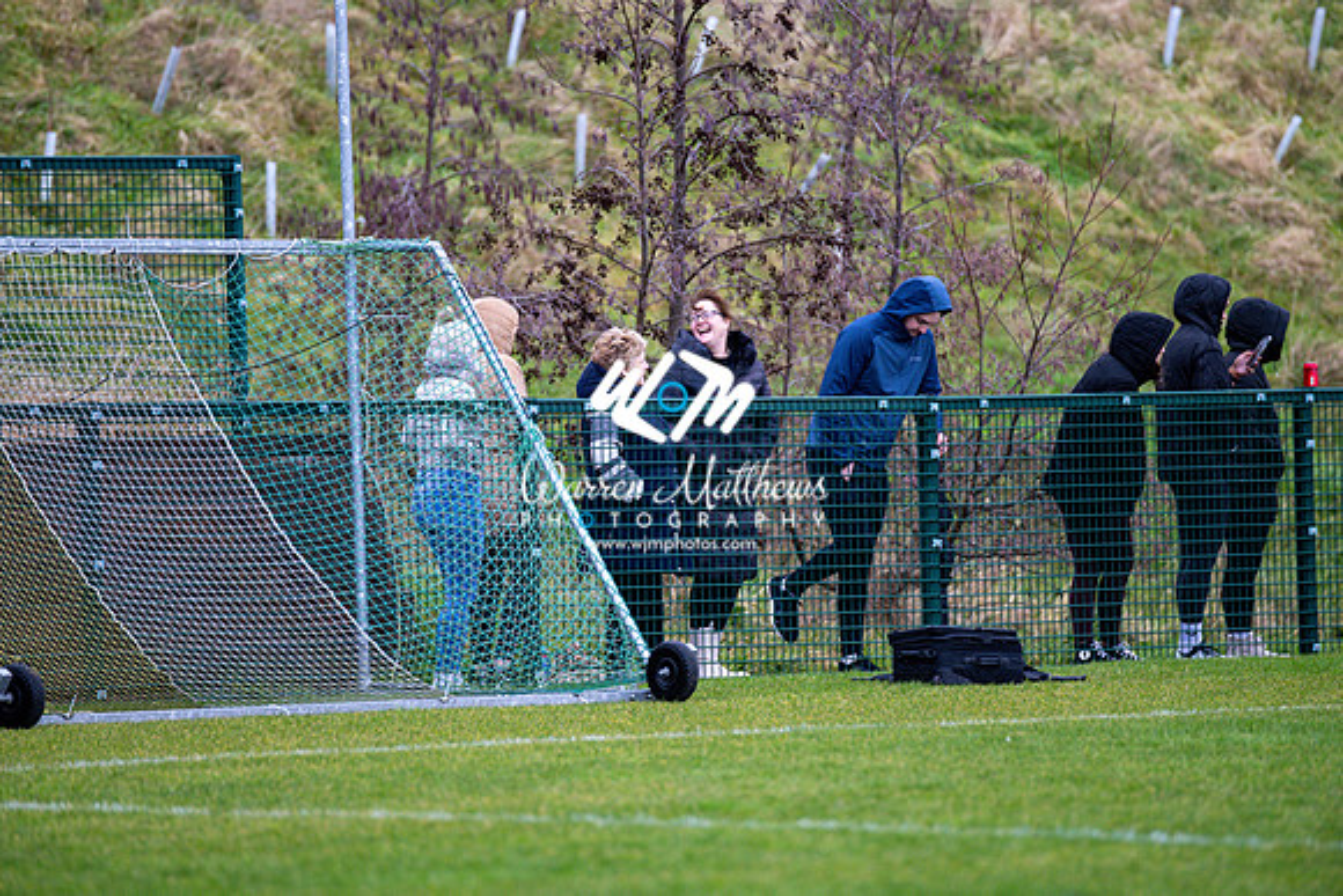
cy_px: 448
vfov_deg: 4.6
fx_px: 11194
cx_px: 672
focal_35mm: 300
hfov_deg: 6.9
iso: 1250
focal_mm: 300
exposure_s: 1/400
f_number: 2.8
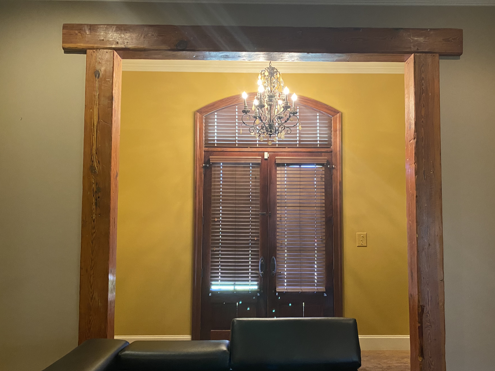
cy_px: 192
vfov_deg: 46.8
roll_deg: -0.4
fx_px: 429
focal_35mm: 30
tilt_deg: +5.0
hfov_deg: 59.9
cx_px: 266
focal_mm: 4.25
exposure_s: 1/40
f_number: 1.8
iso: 400
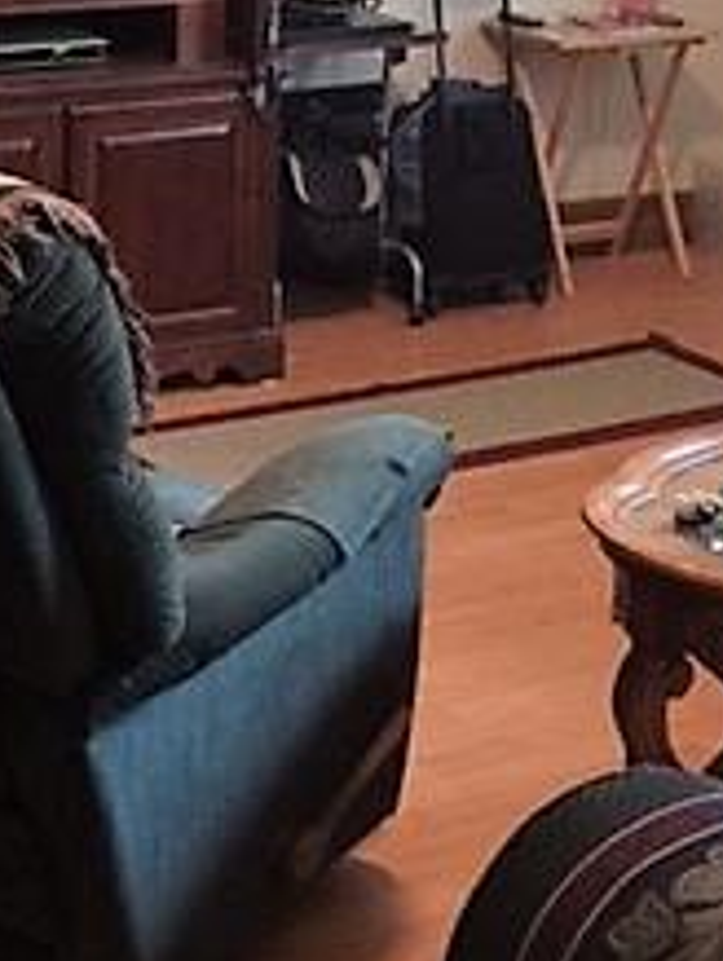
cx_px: 295
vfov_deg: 22.3
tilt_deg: -9.1
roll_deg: -0.6
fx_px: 2362
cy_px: 62
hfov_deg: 17.4
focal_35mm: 85
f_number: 2.2
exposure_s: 1/4
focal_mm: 4.15
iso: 80
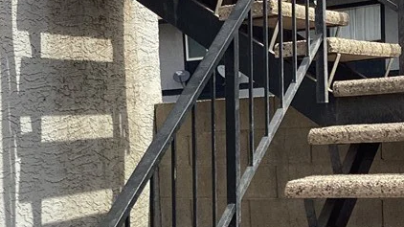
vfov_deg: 14.4
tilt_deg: -8.6
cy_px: 240
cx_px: 167
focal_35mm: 82
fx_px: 878
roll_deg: +2.9
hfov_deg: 25.9
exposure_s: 1/1359
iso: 25
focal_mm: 3.3
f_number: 2.4
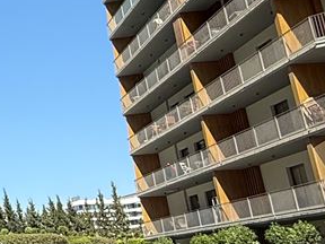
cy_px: 72
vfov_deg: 20.9
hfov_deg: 21.0
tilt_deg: +17.7
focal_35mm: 70
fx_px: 657
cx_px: -226
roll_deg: +0.5
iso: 50
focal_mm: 2.22
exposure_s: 1/1033
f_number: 2.2
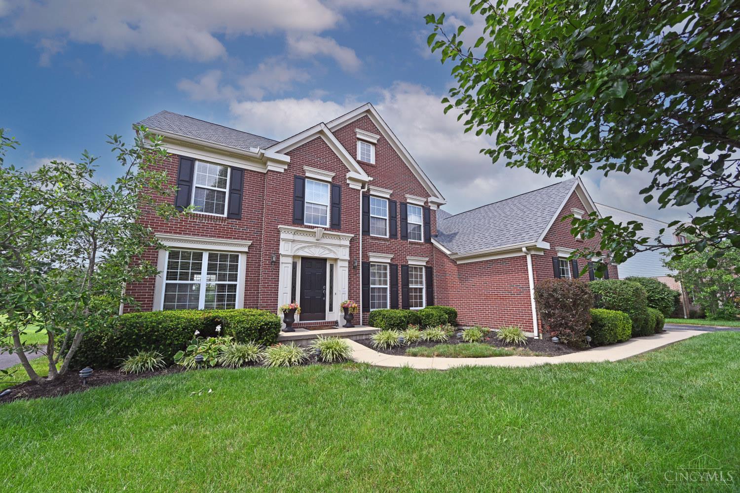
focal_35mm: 14
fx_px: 288
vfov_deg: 81.2
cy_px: 246
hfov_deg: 104.3
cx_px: 370
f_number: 6.3
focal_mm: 14
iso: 100
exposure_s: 1/320
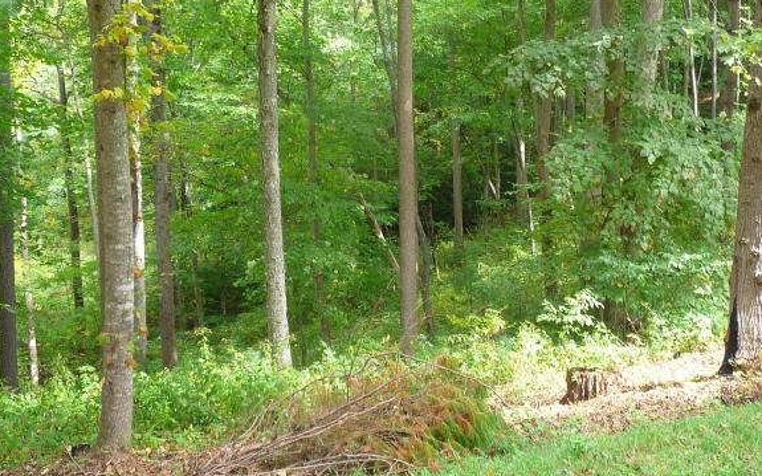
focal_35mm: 46
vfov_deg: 28.0
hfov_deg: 43.5
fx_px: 955
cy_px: 237
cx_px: 380
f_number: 3.5
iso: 100
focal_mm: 5.3
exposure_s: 1/40
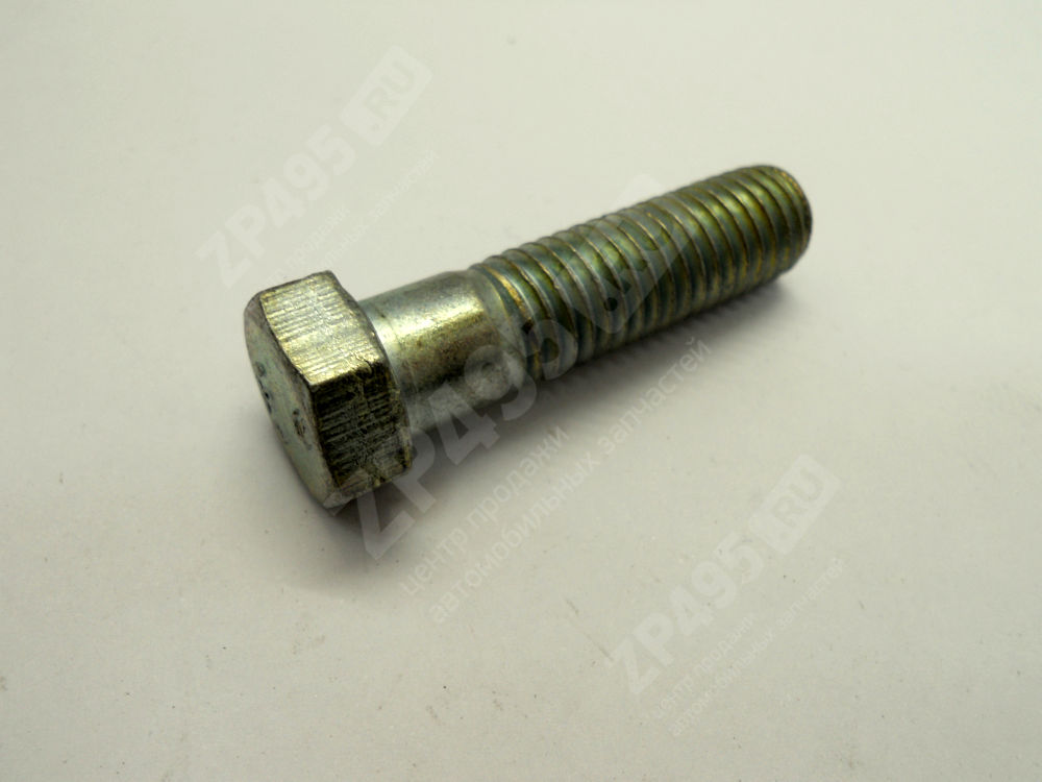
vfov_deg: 44.2
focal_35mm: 32
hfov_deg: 56.8
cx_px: 521
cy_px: 391
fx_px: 963
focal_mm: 5.8
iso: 100
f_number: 3.5
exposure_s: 1/30
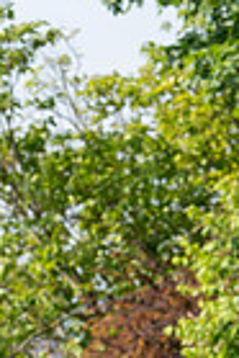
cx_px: 288
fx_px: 2344
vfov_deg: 8.5
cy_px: 556
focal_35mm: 236
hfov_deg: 5.8
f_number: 5.6
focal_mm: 73
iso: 200
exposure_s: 1/640
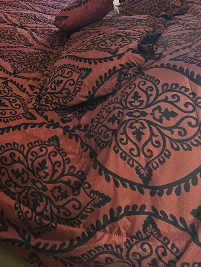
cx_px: -17
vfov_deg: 37.8
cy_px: -53
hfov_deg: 33.9
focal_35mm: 37
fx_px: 287
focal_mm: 2.2
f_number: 2.2
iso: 640
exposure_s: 1/30
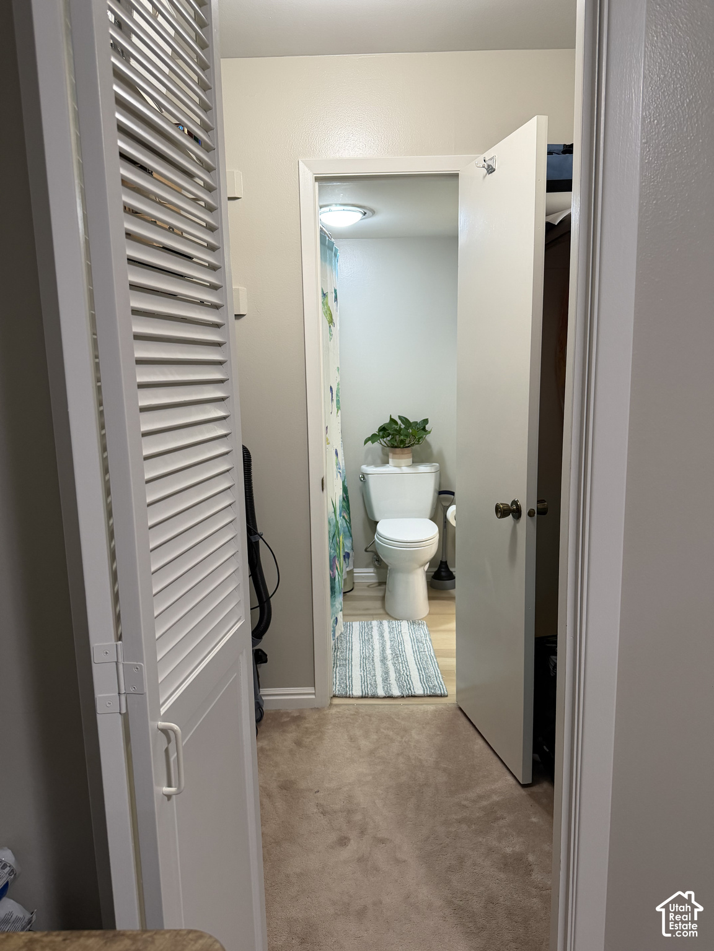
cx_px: 357
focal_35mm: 24
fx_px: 660
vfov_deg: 71.6
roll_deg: +1.7
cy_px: 476
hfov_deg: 56.8
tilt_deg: -10.4
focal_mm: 6.76
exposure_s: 1/60
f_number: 1.78
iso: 200
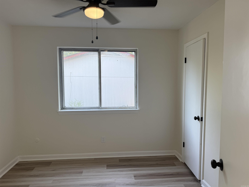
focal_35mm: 24
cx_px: 124
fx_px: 173
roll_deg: -0.1
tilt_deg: -3.7
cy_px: 94
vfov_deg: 56.8
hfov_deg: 71.6
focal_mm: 6.76
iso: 80
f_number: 1.78
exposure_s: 1/191
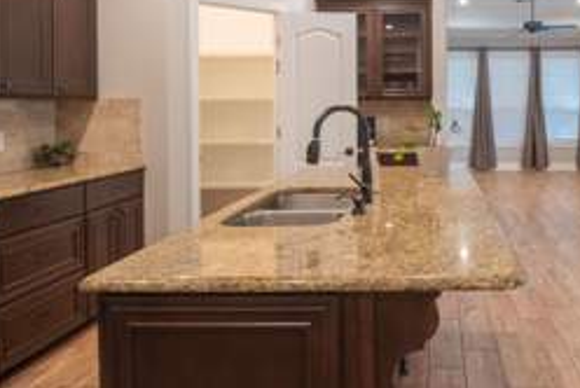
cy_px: 115
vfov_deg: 44.1
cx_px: 423
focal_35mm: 29
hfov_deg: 60.7
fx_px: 468
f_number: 5
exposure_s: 1/40
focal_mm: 10
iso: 1250
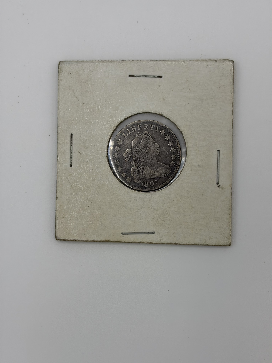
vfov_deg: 36.8
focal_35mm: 52
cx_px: 136
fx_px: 545
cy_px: 182
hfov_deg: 28.0
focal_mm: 5.96
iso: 32
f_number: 1.6
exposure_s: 1/1312
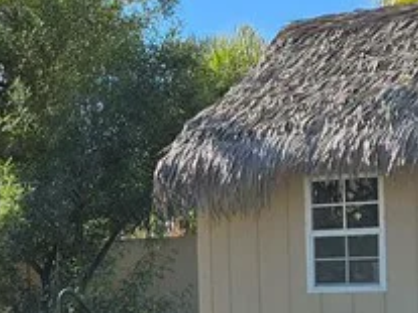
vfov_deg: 12.8
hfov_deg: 16.8
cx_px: -32
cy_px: 303
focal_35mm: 114
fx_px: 1376
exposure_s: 1/1517
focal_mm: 5.4
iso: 32
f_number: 1.8
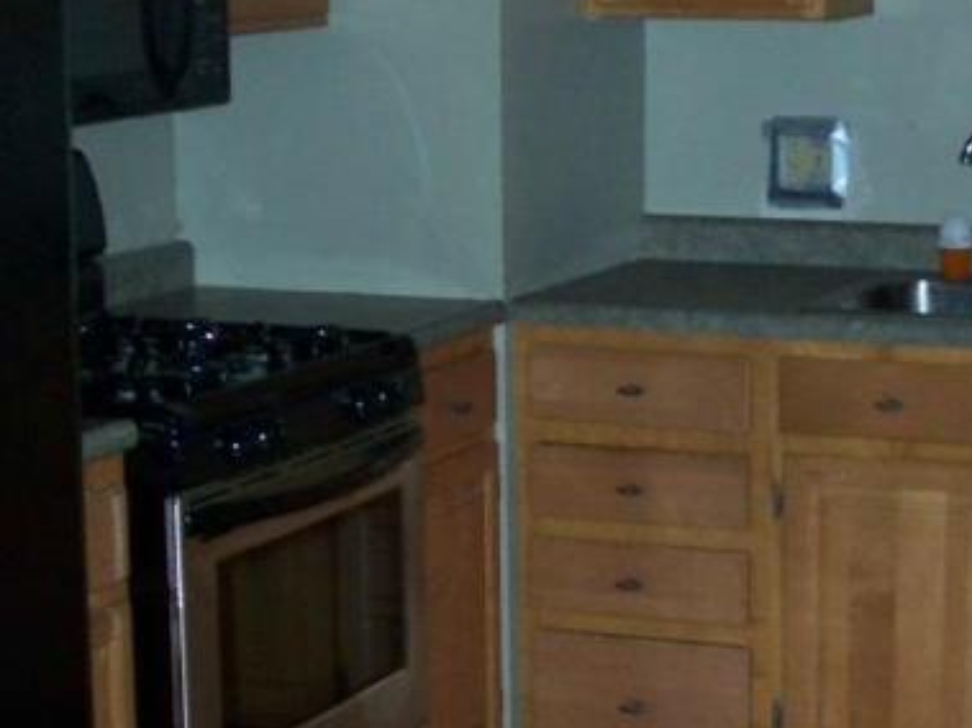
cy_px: 443
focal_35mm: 100
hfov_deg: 19.5
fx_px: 2807
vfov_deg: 14.8
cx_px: 739
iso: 200
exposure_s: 1/60
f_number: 2.8
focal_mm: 7.8
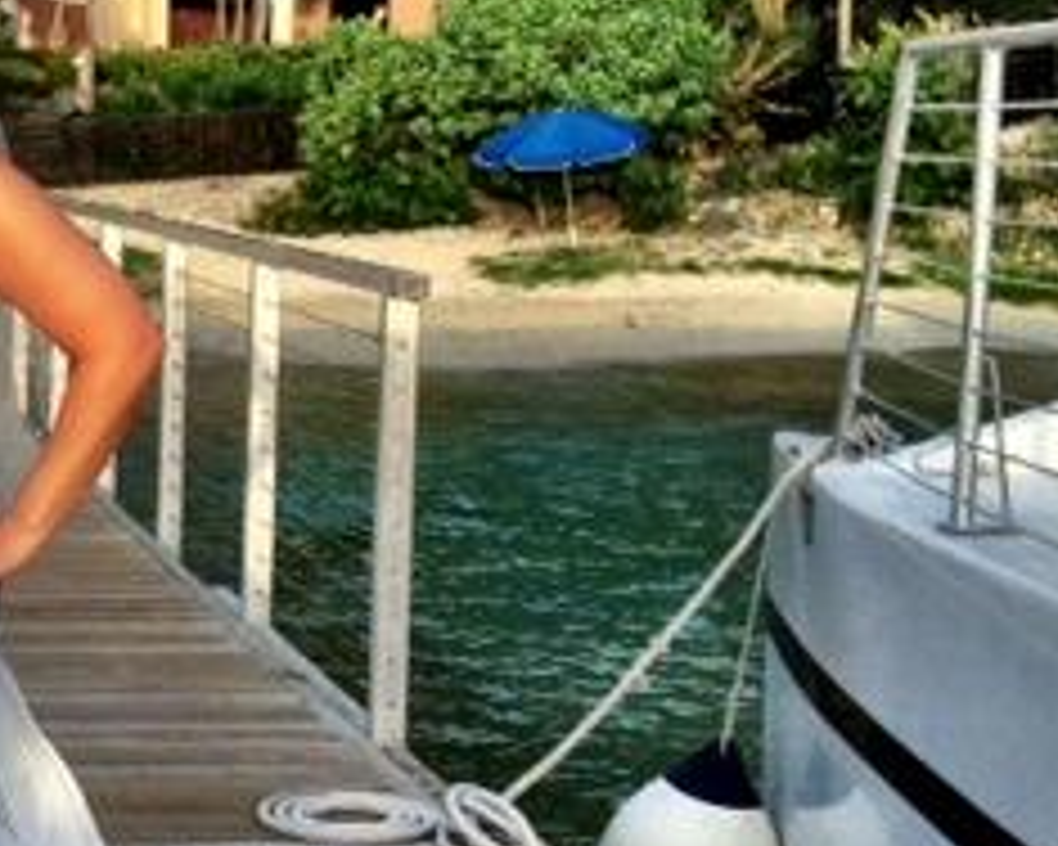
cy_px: 328
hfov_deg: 19.2
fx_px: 2912
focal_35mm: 93
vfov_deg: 16.5
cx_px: -270
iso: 50
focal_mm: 4.28
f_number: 2.4
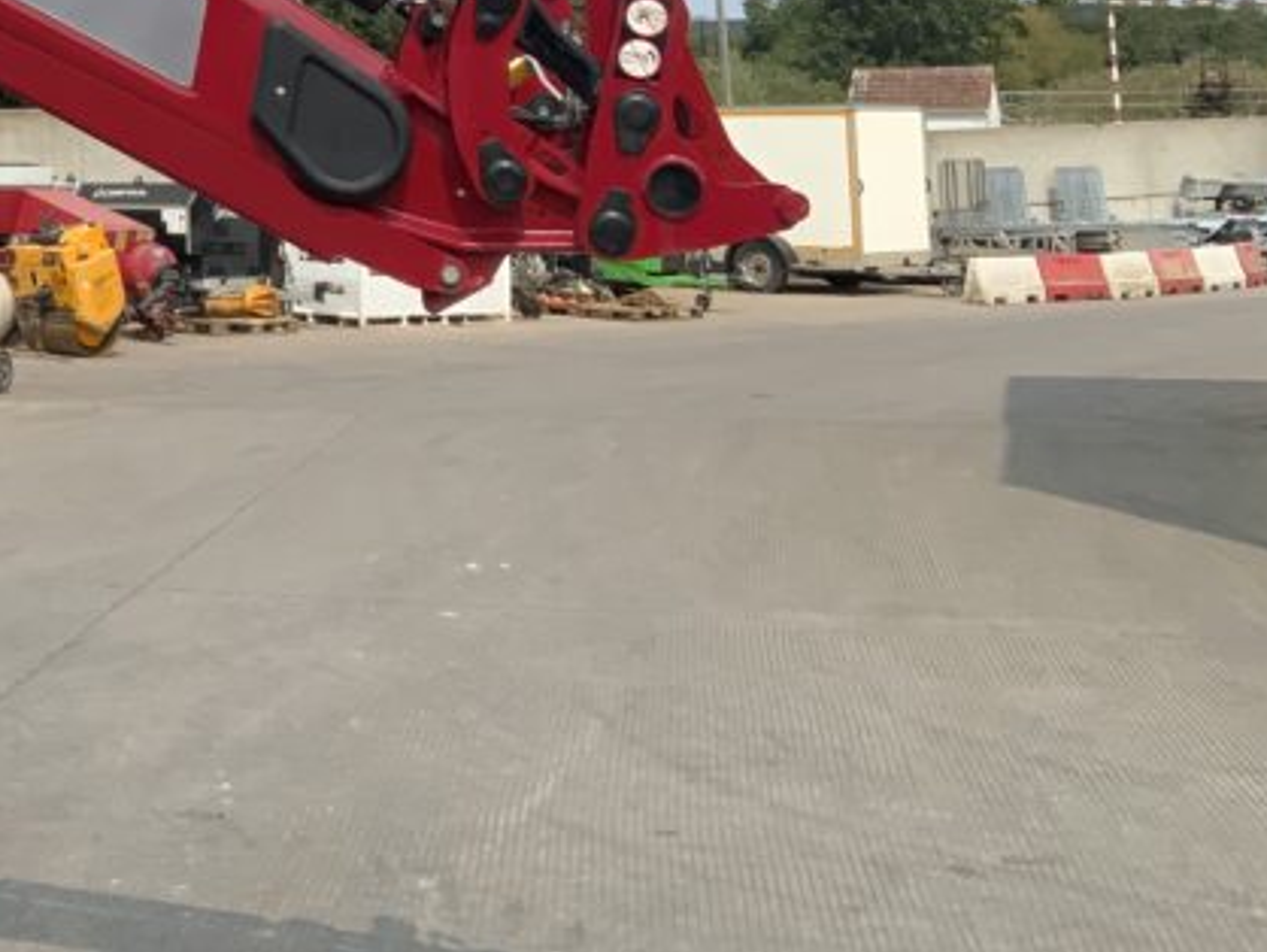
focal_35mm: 71
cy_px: -188
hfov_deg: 25.3
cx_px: -155
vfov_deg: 19.5
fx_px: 2600
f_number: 1.8
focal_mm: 3
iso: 16
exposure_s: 1/2320
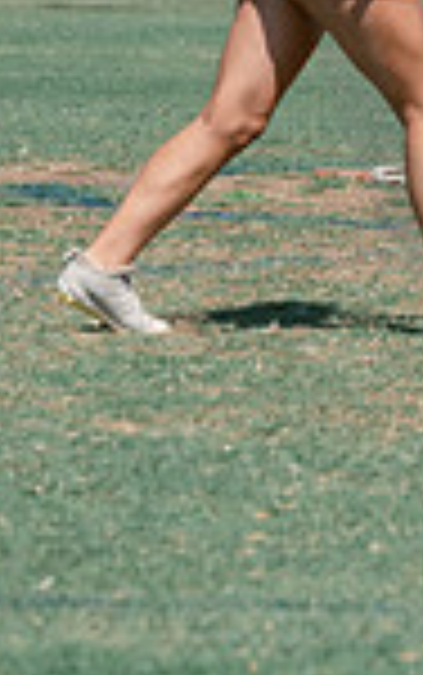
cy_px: -145
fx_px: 14175
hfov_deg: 1.7
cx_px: 1051
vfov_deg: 2.7
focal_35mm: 770
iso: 400
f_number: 5.6
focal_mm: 185
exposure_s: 1/2000
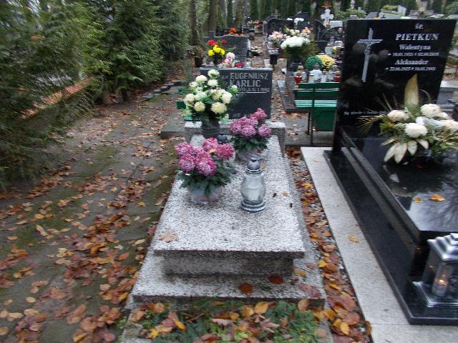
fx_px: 344
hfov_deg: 67.3
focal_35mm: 26
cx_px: 229
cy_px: 172
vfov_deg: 53.1
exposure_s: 1/25
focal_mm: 4.6
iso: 125
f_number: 3.2
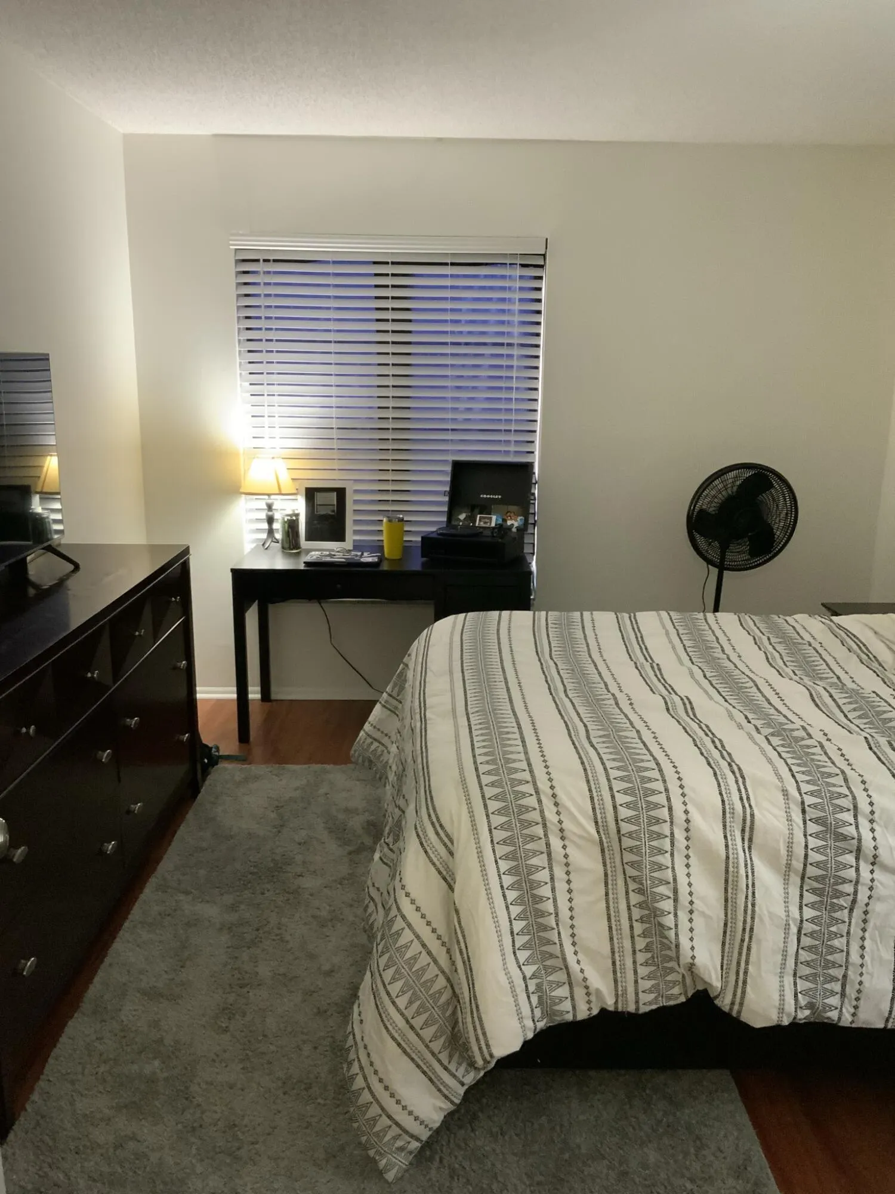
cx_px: 448
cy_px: 597
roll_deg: -0.3
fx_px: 1000
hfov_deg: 48.2
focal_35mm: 29
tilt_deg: -14.8
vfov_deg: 61.7
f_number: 1.8
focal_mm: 3
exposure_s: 1/40
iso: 250
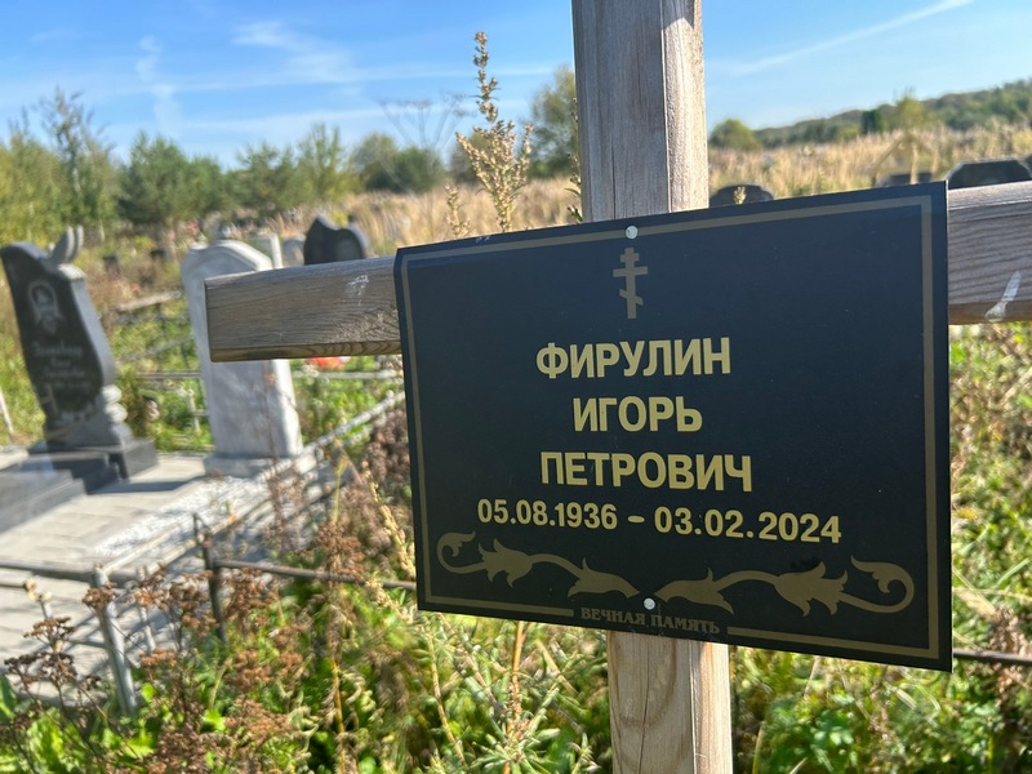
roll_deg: +3.7
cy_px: 387
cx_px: 516
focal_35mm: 26
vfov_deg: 53.1
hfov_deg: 67.3
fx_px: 775
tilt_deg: -15.6
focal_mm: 5.7
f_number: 1.5
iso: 50
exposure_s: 1/1135
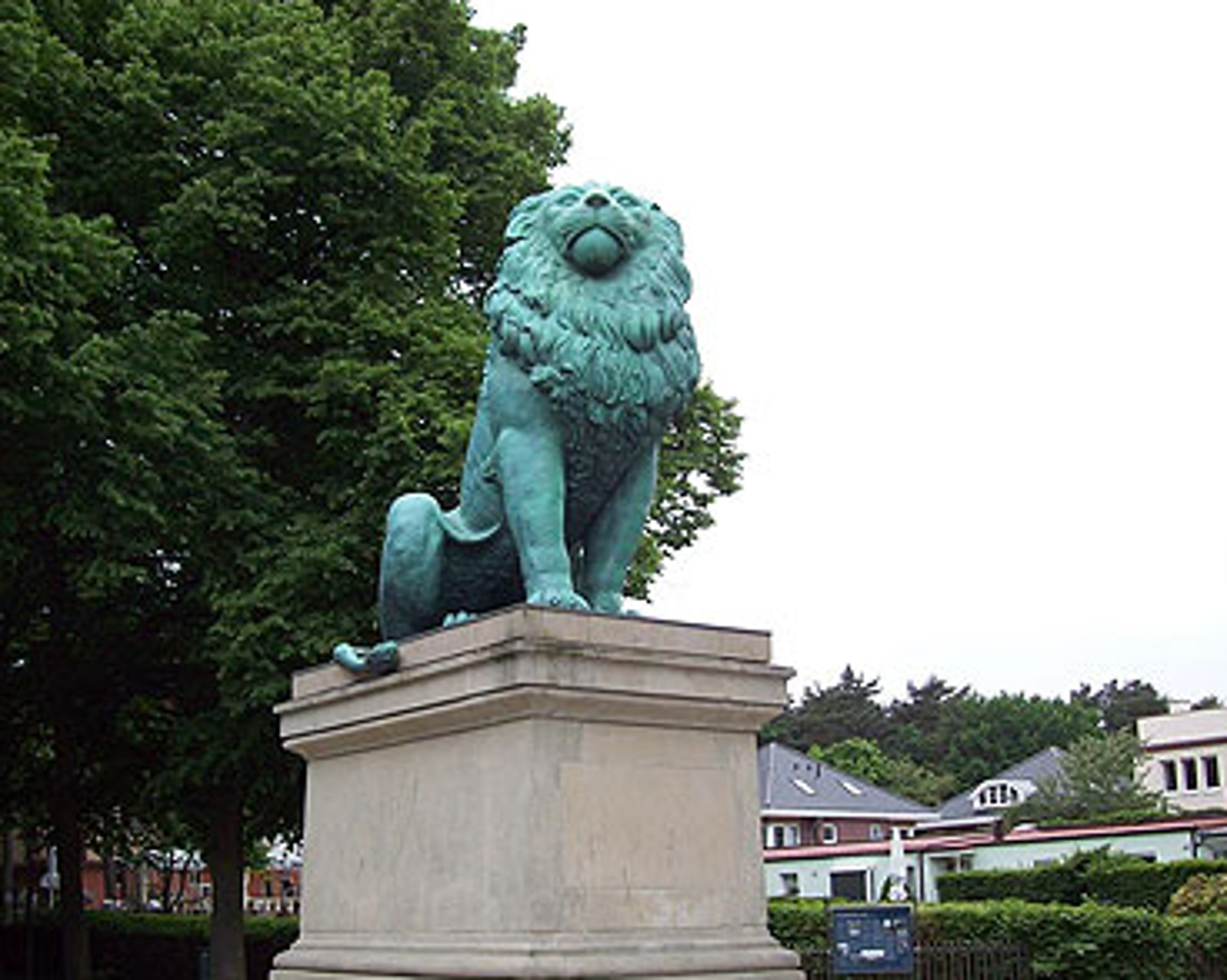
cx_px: 560
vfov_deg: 34.8
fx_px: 1561
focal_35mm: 43
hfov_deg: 42.9
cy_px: 560
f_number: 2.7
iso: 80
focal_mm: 6
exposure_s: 1/498
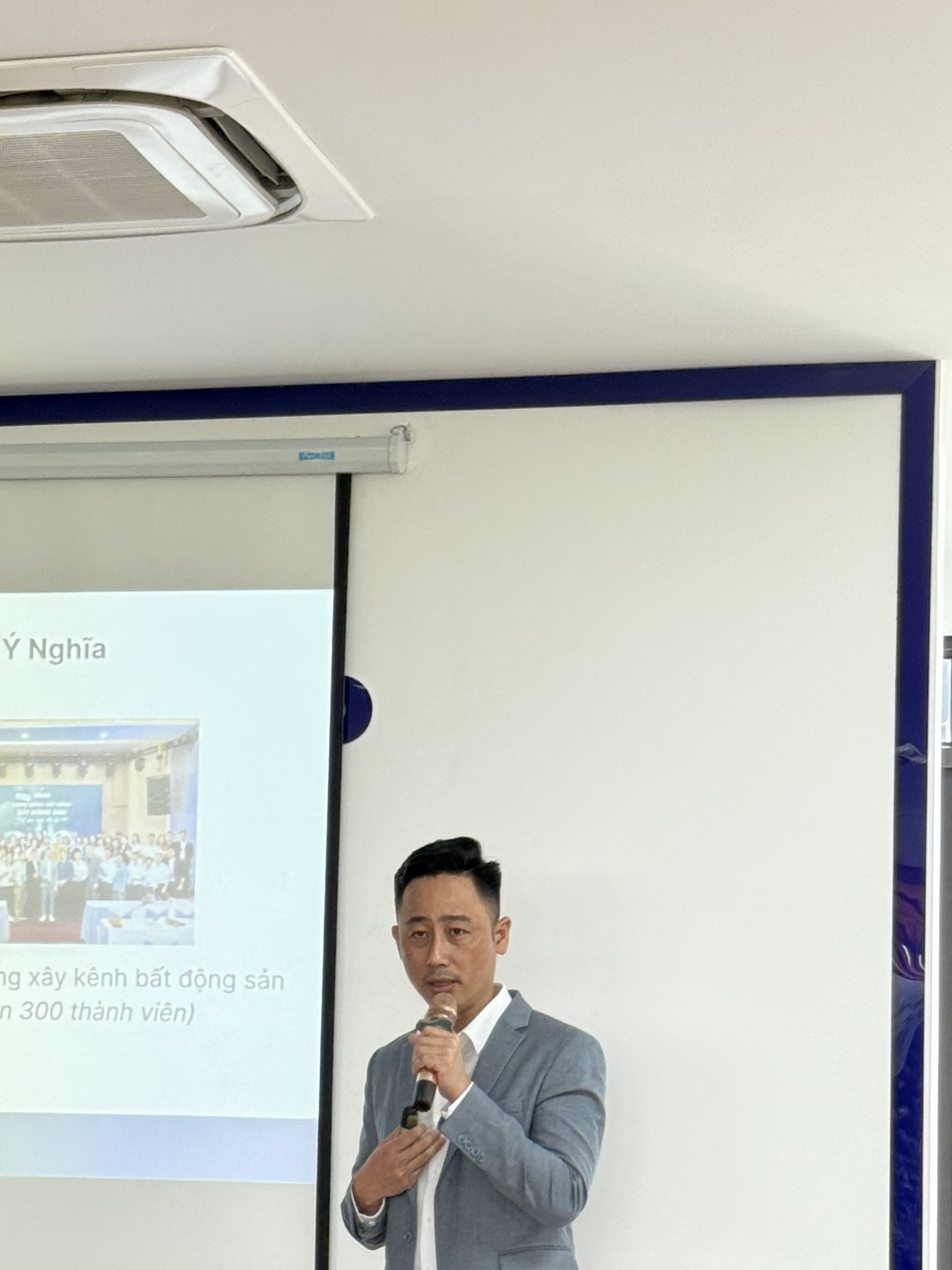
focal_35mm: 102
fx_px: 3740
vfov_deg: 19.1
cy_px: 974
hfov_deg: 14.4
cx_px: 155
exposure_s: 1/60
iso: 80
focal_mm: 6.76
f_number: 1.78
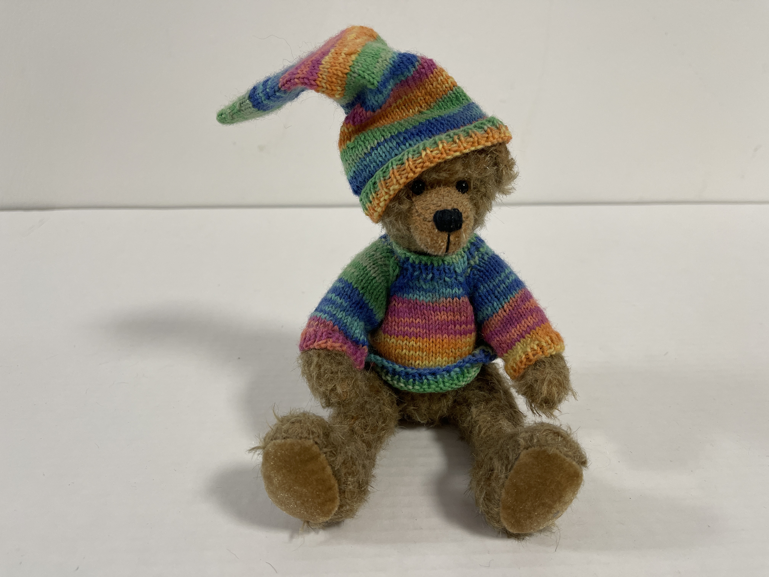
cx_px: 384
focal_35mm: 25
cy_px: 288
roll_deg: -0.3
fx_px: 555
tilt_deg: -21.3
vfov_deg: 54.9
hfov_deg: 69.4
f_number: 1.6
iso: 100
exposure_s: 1/50
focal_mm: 5.1
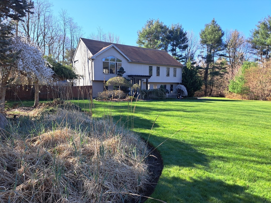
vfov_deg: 56.8
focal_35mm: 24
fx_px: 188
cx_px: 136
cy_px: 102
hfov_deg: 71.6
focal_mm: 5.23
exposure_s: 1/539
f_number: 1.8
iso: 50
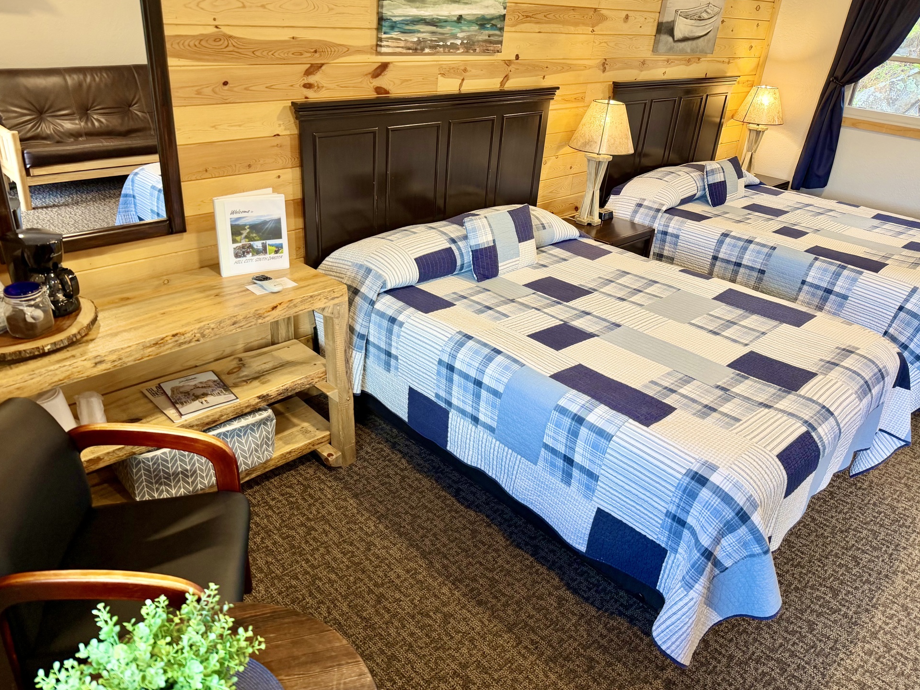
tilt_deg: -27.4
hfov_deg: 69.4
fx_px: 664
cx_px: 452
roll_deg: -4.5
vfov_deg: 54.9
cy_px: 340
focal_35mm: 25
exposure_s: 1/120
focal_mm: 6.76
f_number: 1.78
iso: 160
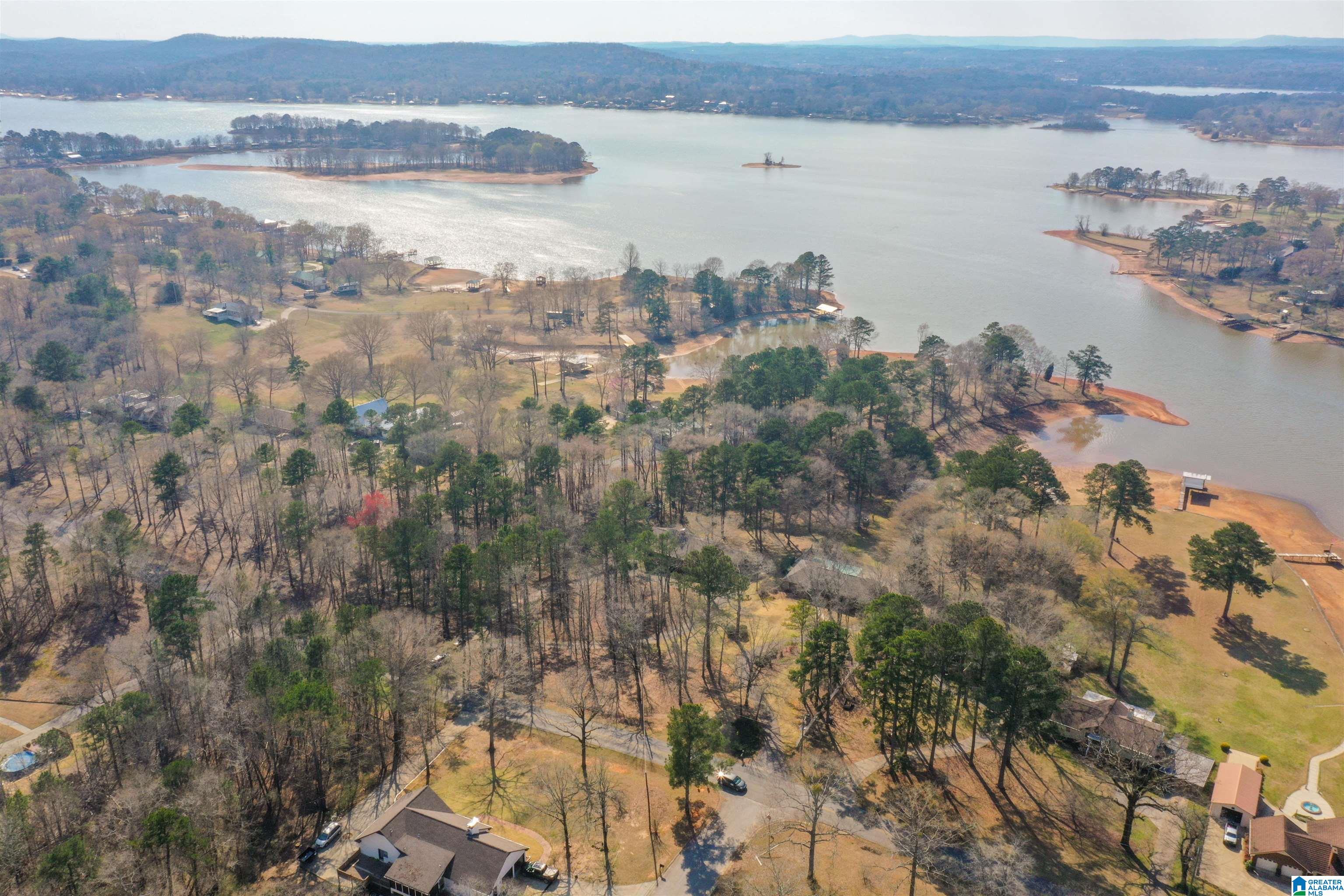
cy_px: 448
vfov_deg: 46.4
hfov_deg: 65.5
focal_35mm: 28
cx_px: 672
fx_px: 1045
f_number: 11
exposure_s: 1/120
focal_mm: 10.26
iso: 100
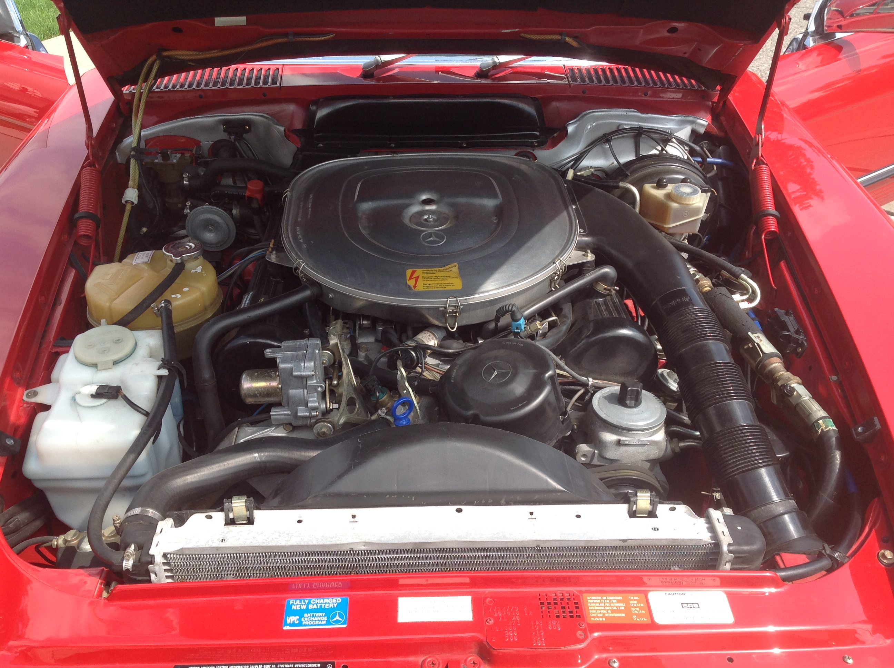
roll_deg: -1.2
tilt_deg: -35.0
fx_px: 903
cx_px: 447
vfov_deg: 40.6
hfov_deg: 52.7
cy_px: 334
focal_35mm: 35
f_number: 2.4
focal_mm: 4.28
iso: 50
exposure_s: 1/643
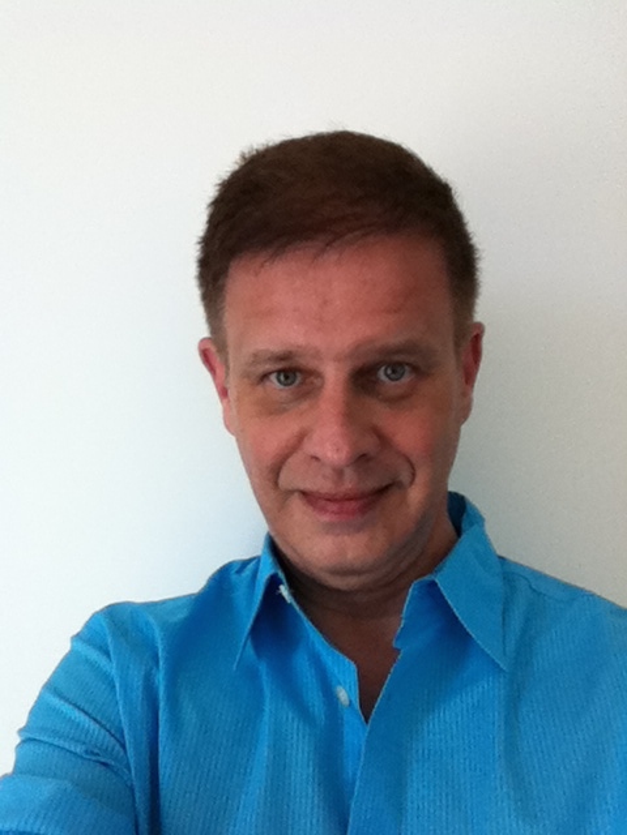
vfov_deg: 52.6
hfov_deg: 40.7
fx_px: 845
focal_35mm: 35
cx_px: 314
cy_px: 418
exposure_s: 1/484
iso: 125
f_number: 2.4
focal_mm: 3.85
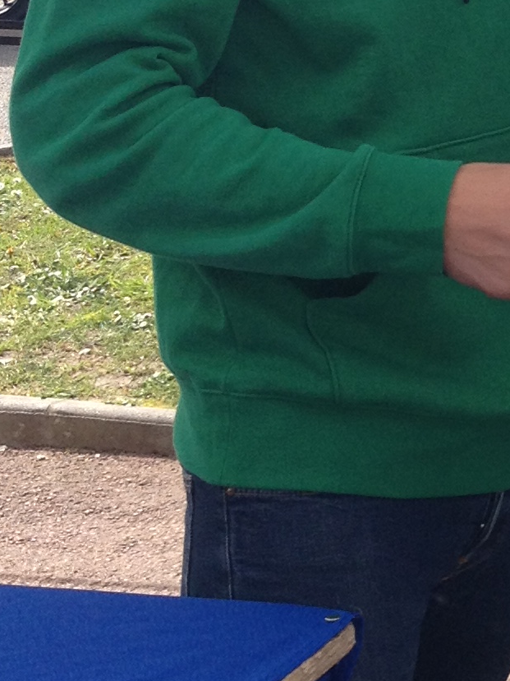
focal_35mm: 138
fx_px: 2711
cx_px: 902
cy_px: 131
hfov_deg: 10.2
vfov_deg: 14.2
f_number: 2.4
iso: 50
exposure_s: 1/468
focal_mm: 4.28
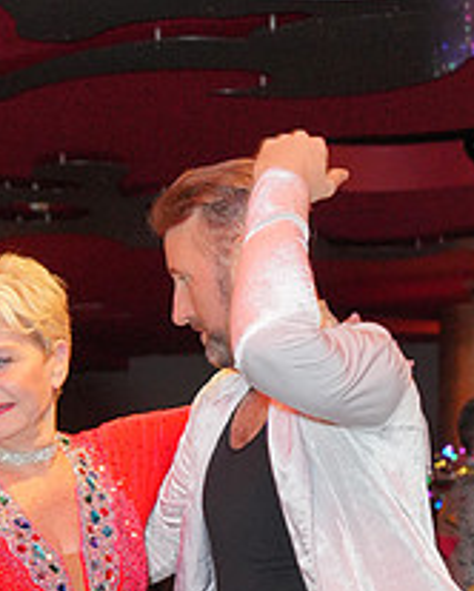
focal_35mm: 113
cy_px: 797
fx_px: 1979
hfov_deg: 13.6
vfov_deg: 16.0
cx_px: 93
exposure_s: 1/200
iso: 4000
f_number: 4
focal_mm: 43
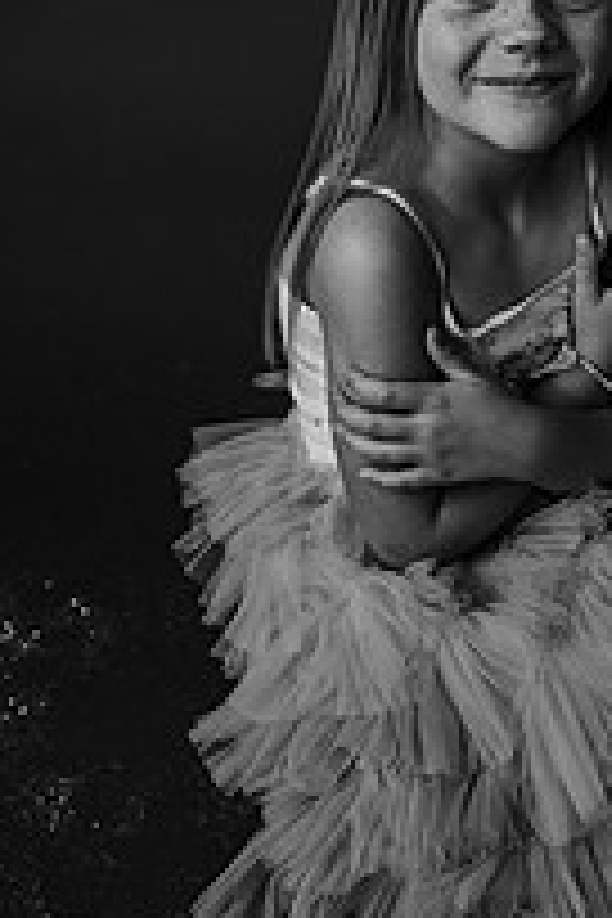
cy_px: 256
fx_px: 1351
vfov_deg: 36.8
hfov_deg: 25.0
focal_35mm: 53
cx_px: 518
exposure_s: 1/160
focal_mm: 24
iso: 100
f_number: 2.8
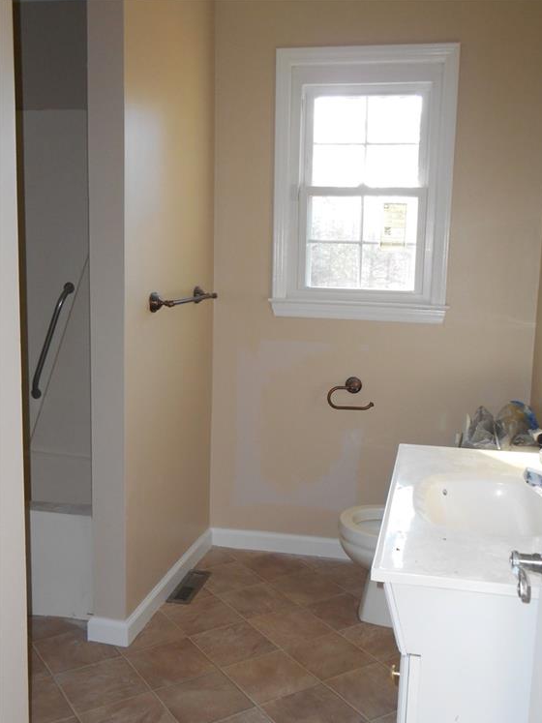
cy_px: 367
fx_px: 752
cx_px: 276
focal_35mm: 36
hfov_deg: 39.6
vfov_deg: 51.4
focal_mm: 6.3
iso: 220
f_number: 3.7
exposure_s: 1/30
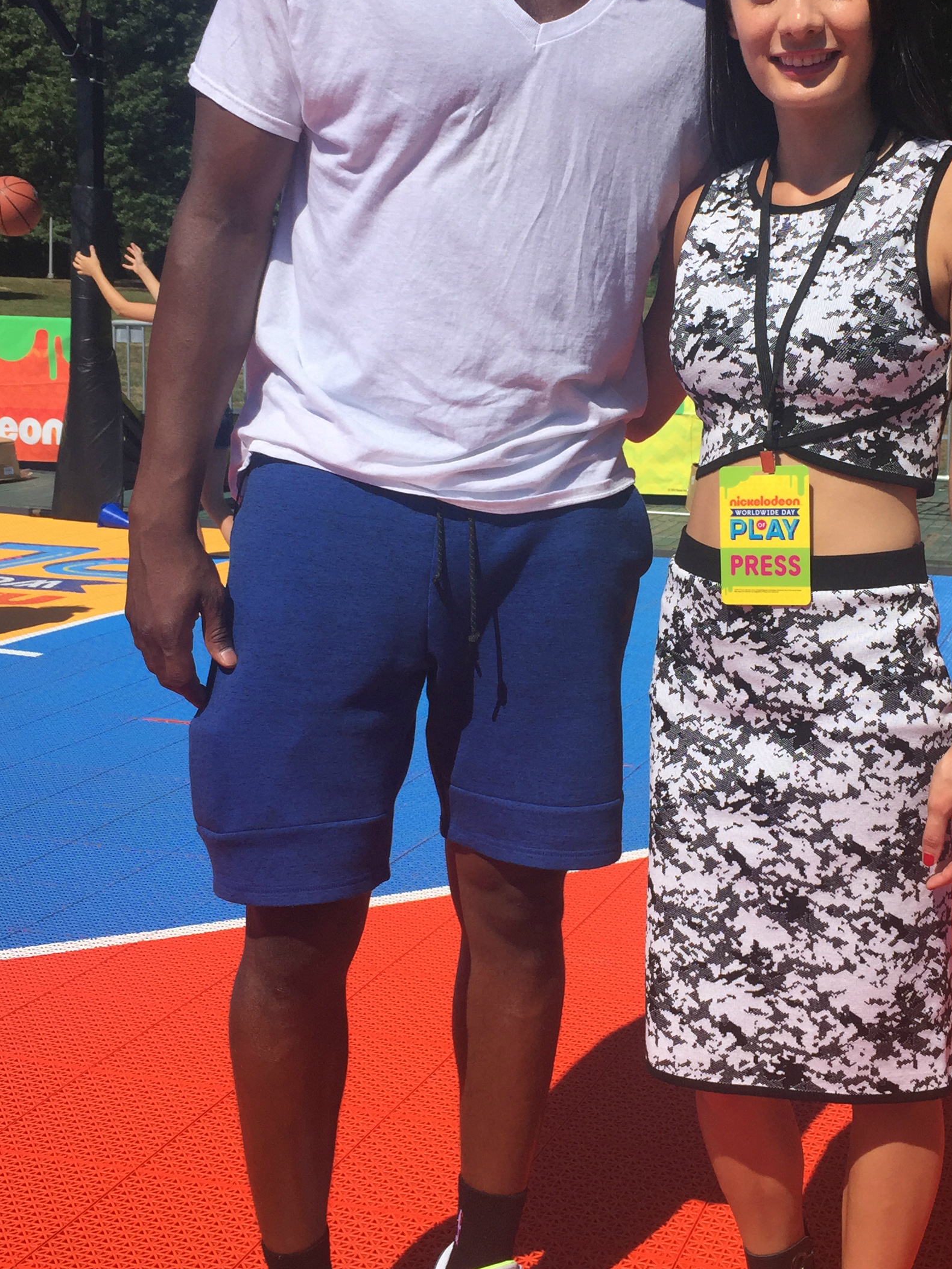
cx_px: 603
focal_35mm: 45
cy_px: 545
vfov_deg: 42.0
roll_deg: -0.1
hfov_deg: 32.0
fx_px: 1650
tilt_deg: -5.6
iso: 32
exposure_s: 1/3300
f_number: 2.2
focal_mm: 4.15
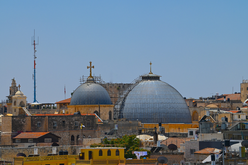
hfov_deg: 10.3
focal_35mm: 200
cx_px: 124
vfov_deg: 6.9
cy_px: 82
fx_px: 1377
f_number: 7.1
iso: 100
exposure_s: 1/800
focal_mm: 200
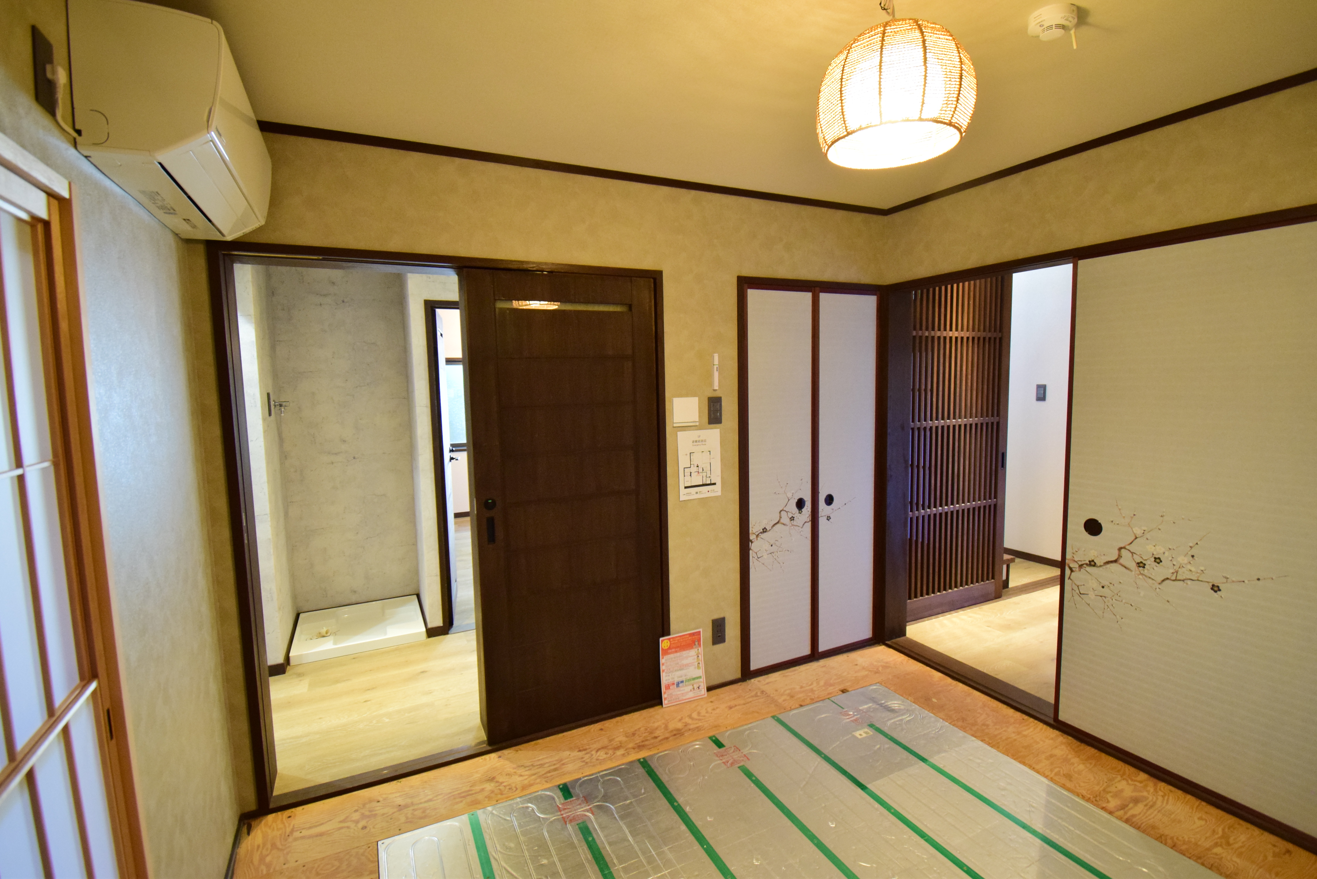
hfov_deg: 95.0
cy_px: 440
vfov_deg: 72.1
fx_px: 604
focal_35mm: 16
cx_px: 658
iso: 1600
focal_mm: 11
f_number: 5.6
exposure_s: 1/30
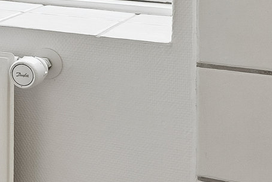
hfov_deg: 14.3
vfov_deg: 11.0
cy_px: -115
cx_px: -276
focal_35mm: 119
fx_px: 899
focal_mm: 18
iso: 200
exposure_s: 1/40
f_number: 8
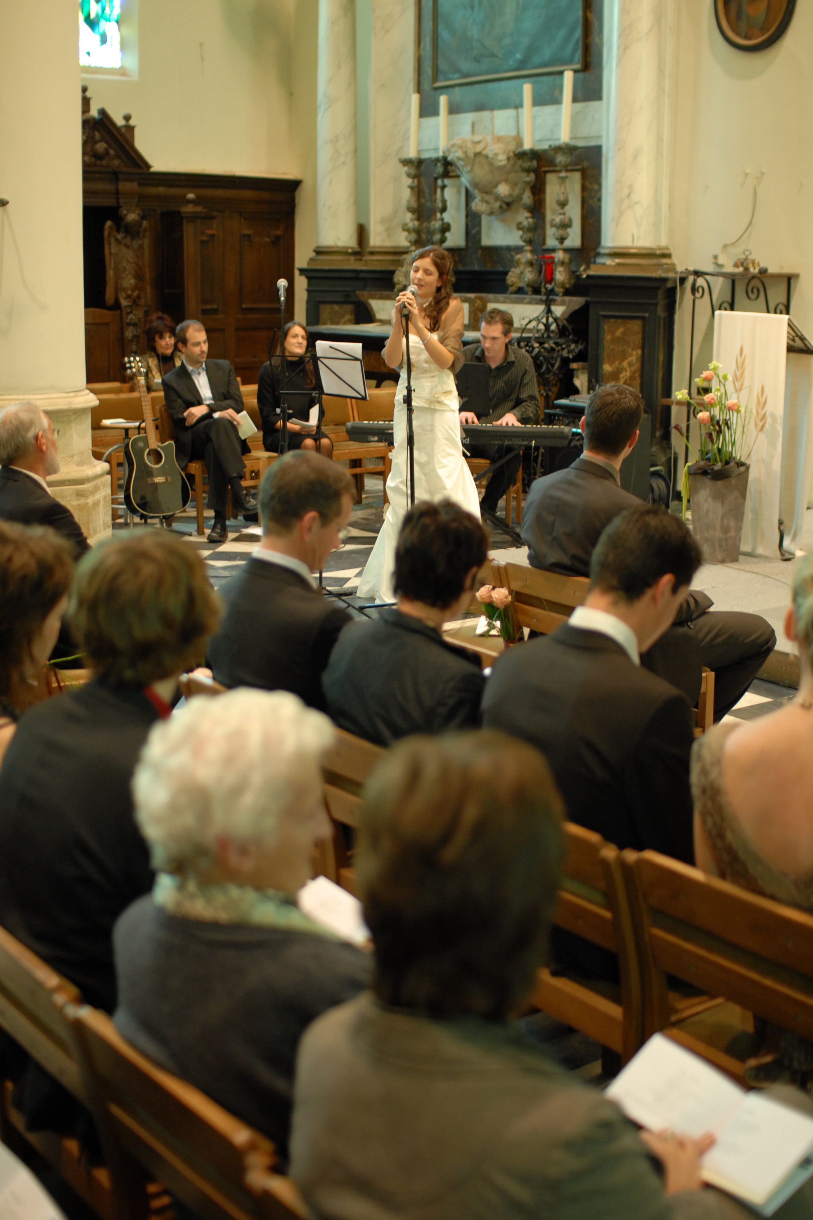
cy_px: 610
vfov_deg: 43.6
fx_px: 1524
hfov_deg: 29.9
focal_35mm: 45
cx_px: 406
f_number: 1.8
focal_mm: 30
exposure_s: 1/30
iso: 400
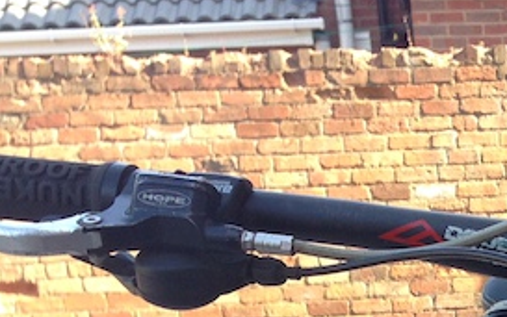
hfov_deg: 14.8
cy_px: 614
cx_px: 761
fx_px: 1811
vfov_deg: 9.4
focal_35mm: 131
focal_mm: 4.12
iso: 50
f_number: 2.4
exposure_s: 1/141
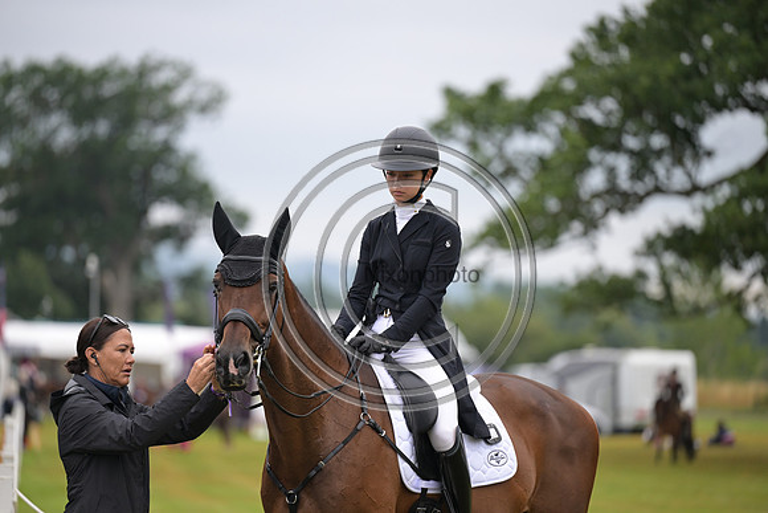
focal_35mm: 200
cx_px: 384
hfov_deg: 10.3
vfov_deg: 6.9
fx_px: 4267
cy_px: 256
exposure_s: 1/1250
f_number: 3.2
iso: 720
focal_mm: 200
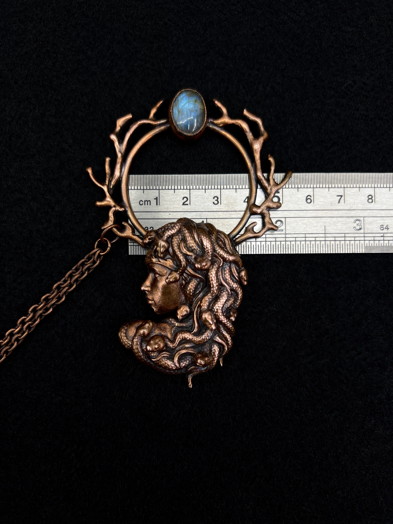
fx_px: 394
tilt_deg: -87.3
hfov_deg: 53.1
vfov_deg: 67.3
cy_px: 262
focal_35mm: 26
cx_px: 196
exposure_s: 1/100
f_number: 1.5
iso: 32
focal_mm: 5.7
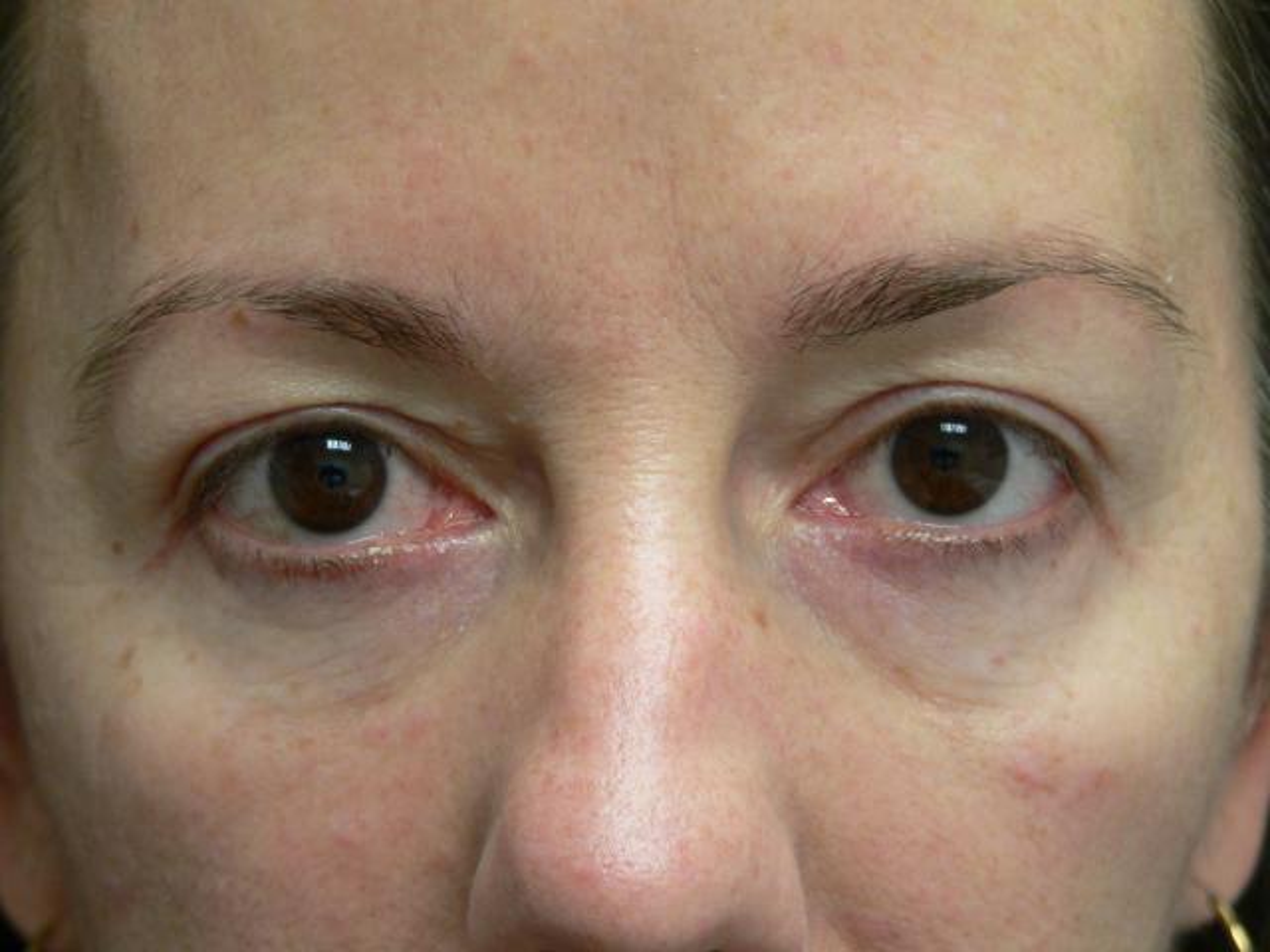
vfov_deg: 11.8
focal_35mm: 126
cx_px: 635
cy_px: 476
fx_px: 4623
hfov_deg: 15.6
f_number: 2.8
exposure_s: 1/50
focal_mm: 20.9
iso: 200
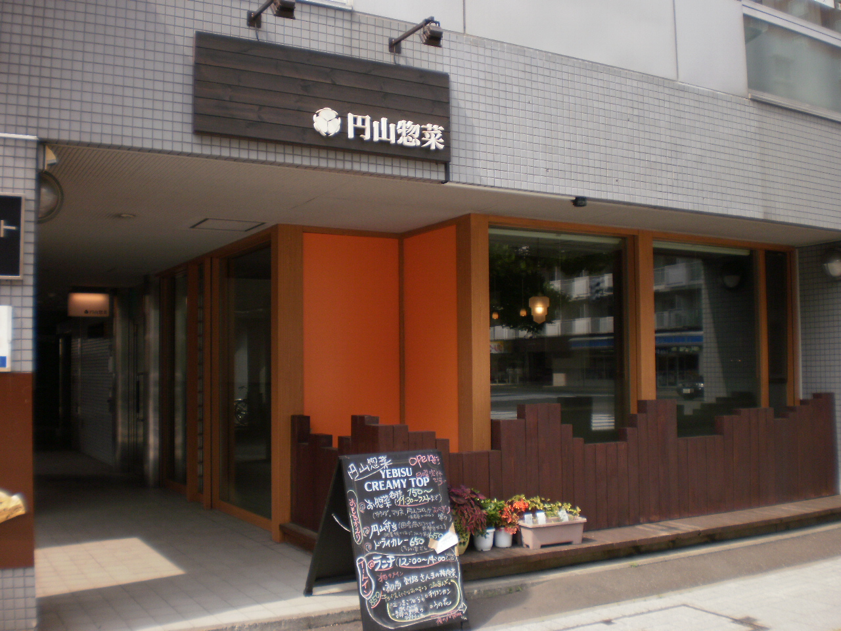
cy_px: 316
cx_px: 420
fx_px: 875
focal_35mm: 36
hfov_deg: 51.4
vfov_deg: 39.7
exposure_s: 1/500
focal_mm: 6.3
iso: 100
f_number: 3.1
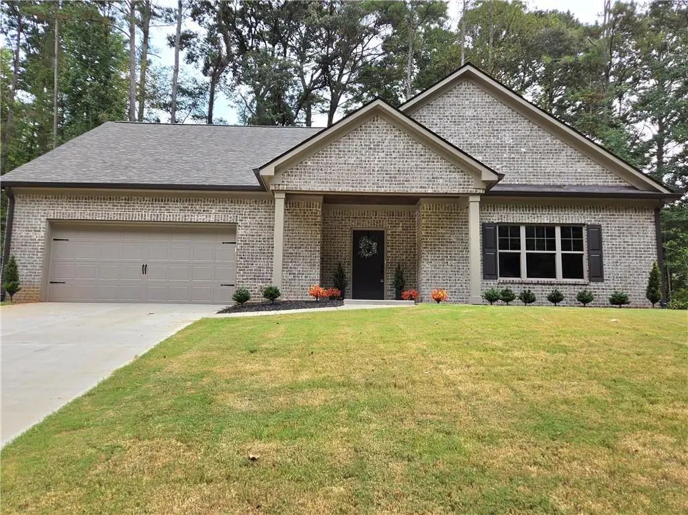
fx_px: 457
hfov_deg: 74.0
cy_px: 258
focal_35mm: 23
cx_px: 344
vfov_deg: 58.8
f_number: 1.8
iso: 32
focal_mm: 5.4
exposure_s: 1/182
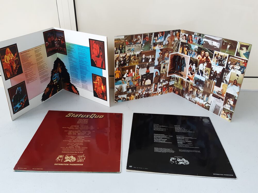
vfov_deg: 53.1
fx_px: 194
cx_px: 129
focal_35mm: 26
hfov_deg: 67.3
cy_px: 96
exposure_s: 1/100
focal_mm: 3.92
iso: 80
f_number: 1.7
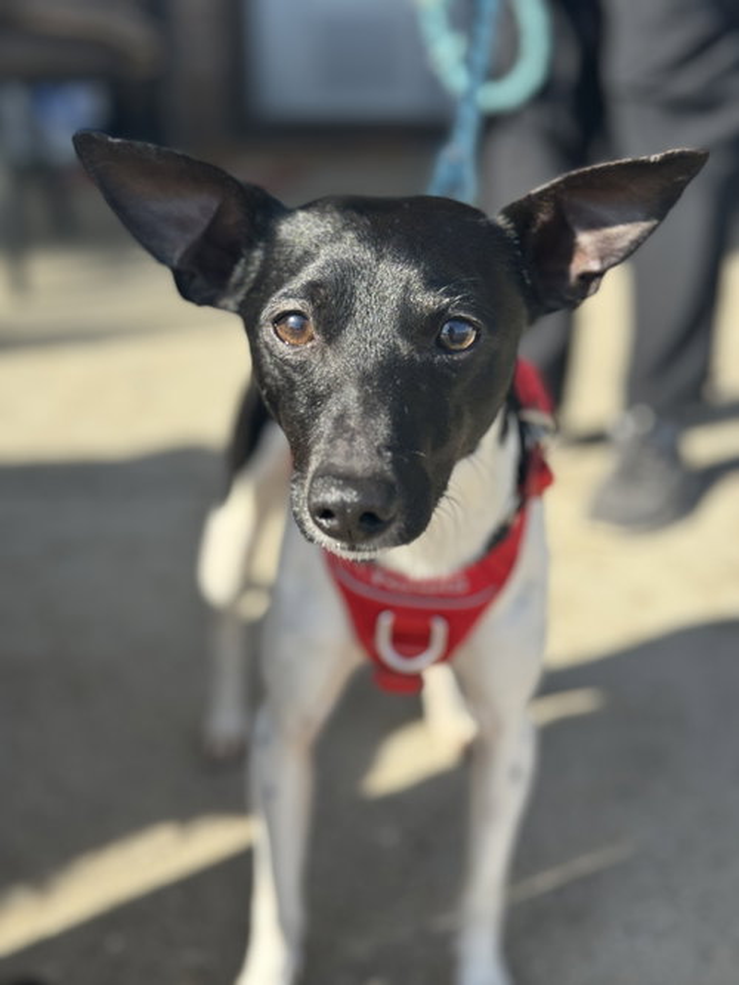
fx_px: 1367
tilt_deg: -19.1
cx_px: 370
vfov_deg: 39.7
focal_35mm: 48
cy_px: 492
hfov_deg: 30.3
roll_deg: +1.9
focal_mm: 6.76
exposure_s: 1/1458
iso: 64
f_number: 1.78
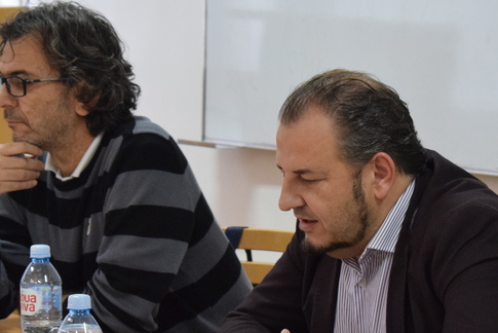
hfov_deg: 11.8
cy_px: 241
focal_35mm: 174
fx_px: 2409
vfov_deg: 7.9
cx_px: 303
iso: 2200
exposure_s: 1/60
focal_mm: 55
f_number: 5.6
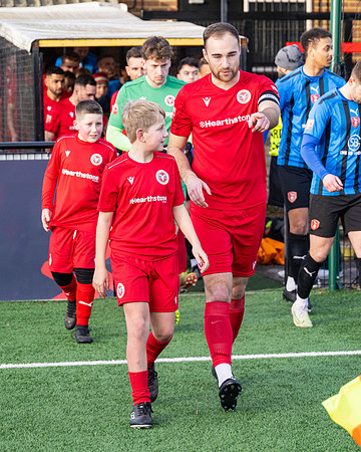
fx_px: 1893
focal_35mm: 142
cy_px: 220
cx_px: 275
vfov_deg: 13.6
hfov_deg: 10.9
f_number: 4
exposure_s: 1/1600
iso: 800
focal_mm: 98
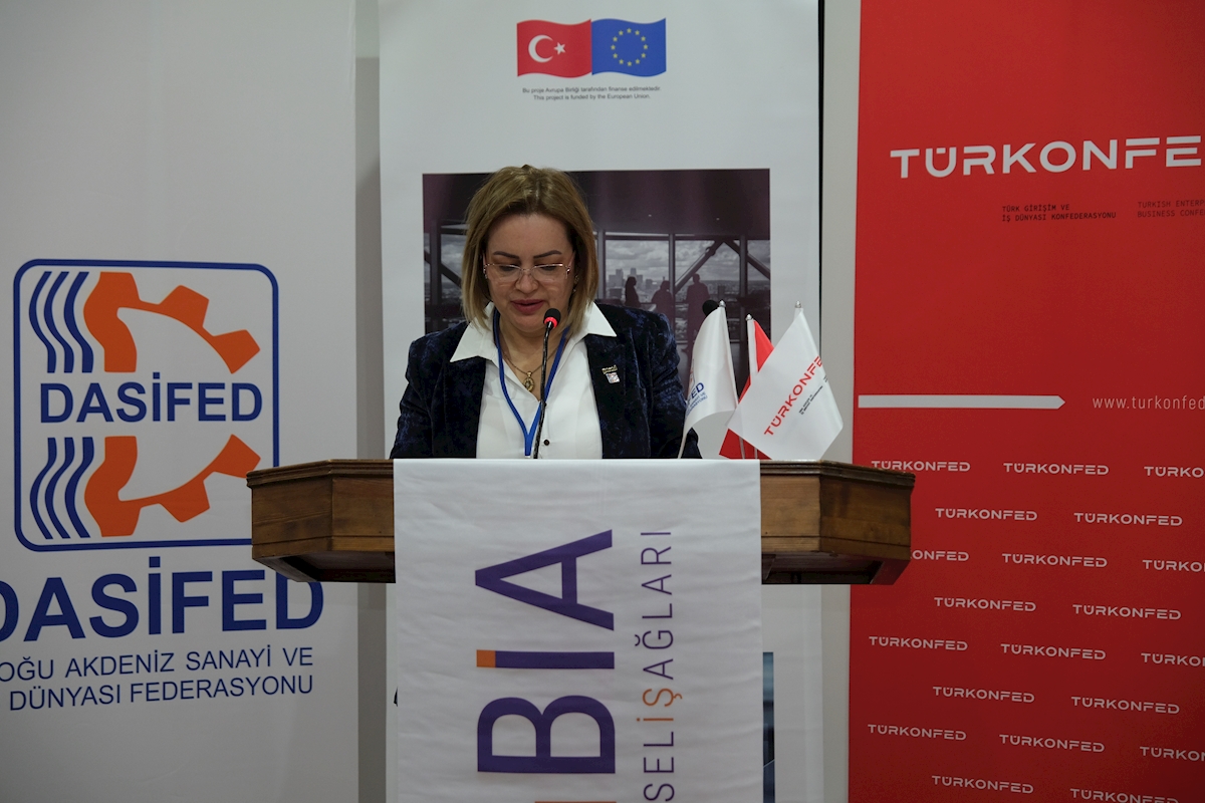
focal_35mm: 83
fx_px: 2778
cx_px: 602
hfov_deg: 24.5
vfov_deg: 16.5
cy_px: 402
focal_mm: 55
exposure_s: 1/60
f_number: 2.8
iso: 800
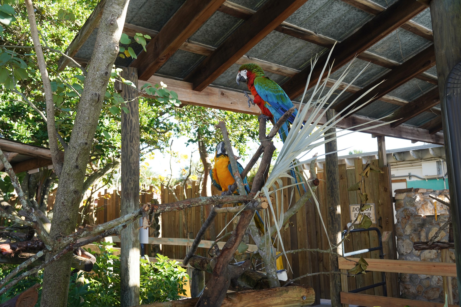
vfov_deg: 35.1
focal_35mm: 38
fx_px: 487
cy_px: 154
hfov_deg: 50.7
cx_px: 230
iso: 400
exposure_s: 1/100
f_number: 9
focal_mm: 38
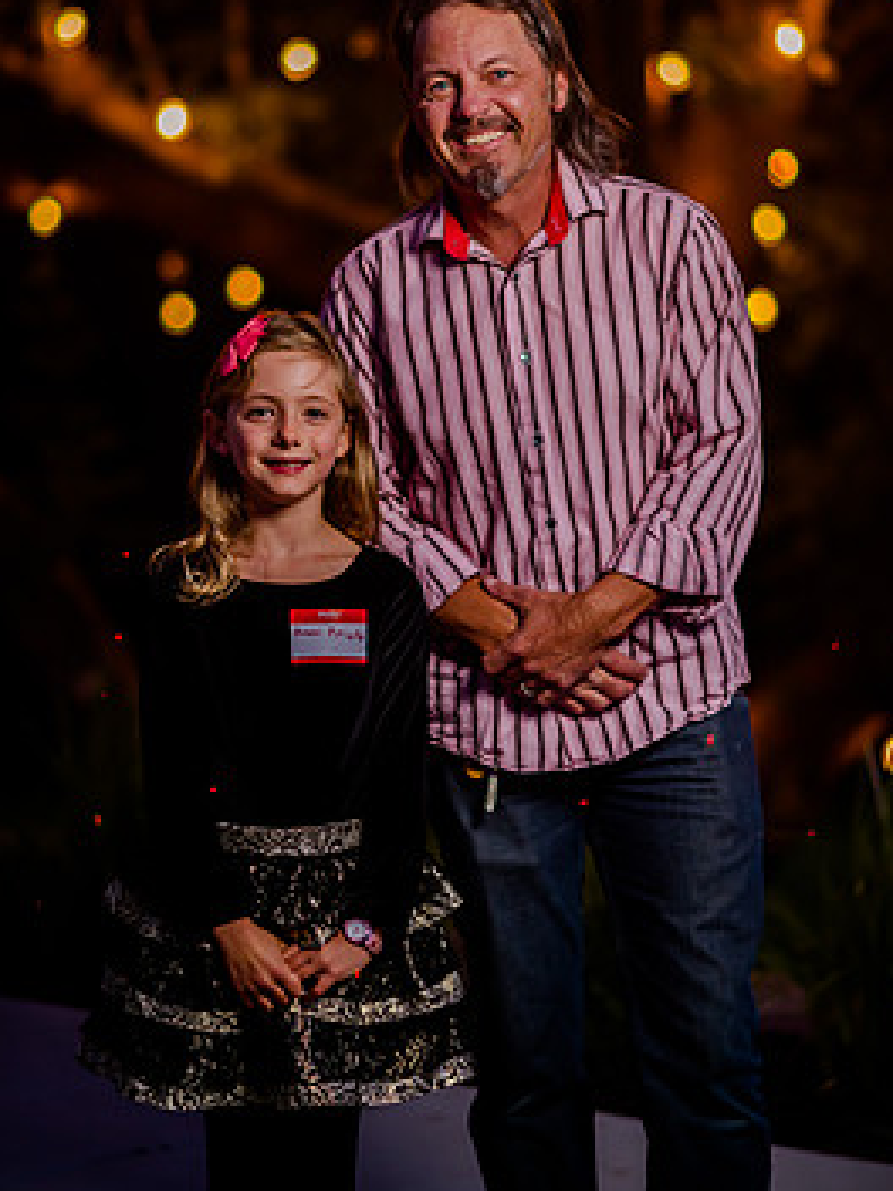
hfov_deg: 11.5
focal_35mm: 129
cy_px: 443
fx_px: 4437
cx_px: 446
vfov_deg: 15.3
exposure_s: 1/200
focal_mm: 105
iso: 500
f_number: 2
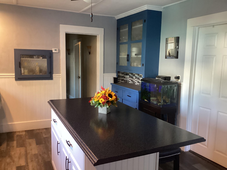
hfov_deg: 58.4
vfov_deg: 45.4
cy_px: 85
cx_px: 114
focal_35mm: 31
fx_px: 203
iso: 320
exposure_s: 1/33
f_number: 2.4
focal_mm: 3.3
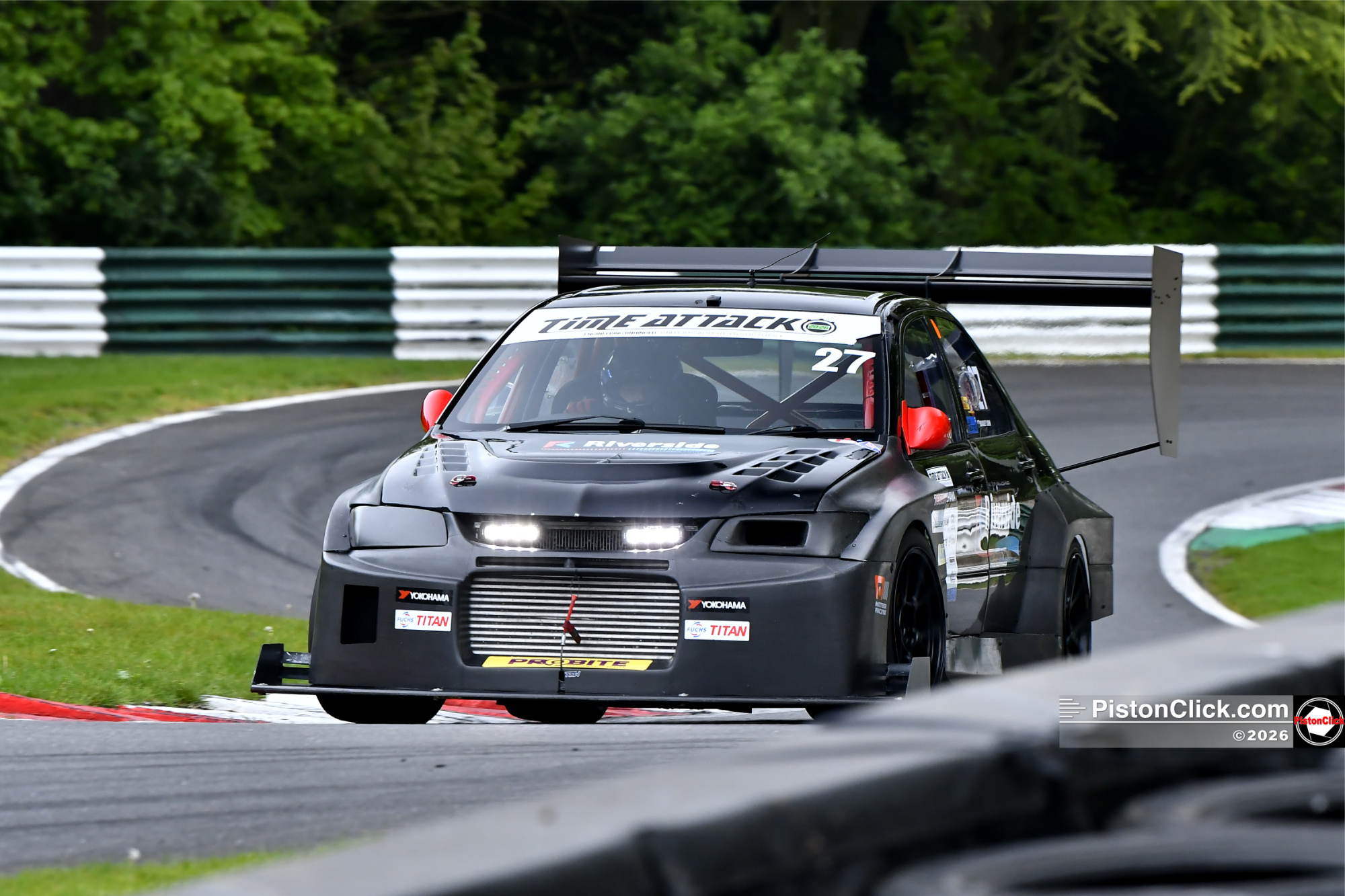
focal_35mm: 300
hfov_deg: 6.9
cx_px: 672
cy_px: 448
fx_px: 11207
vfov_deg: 4.6
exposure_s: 1/400
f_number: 5
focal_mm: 200
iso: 1000
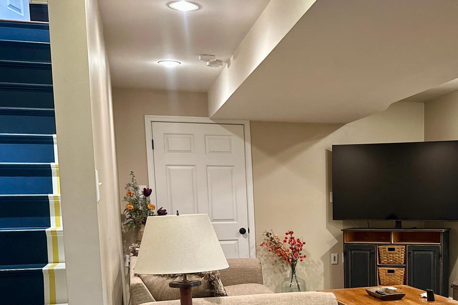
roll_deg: +0.6
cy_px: 273
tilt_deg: -7.1
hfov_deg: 38.8
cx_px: 367
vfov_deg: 26.6
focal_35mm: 49
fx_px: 624
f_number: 1.78
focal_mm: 6.86
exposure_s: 1/60
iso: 320
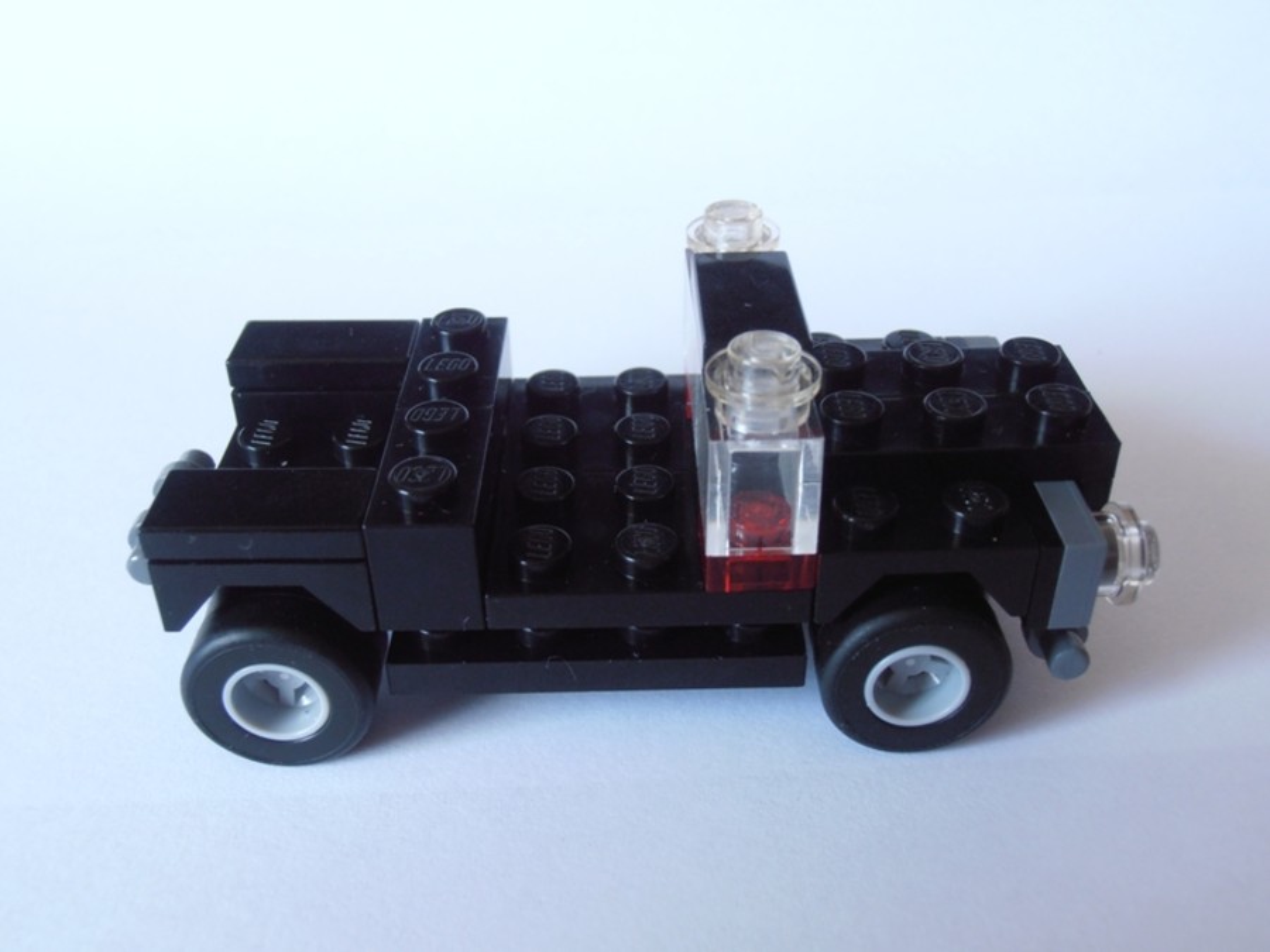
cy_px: 476
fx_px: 1357
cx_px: 635
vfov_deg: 38.7
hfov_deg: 50.1
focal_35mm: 37
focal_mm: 6.61
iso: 125
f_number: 3.9
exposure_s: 1/20
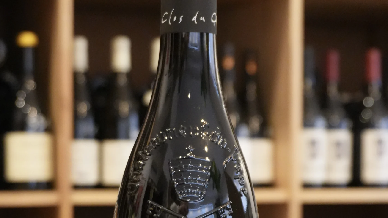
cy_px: 212
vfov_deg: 12.6
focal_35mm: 95
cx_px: 193
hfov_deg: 22.4
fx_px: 978
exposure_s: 1/50
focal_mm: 40
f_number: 5.6
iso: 6400
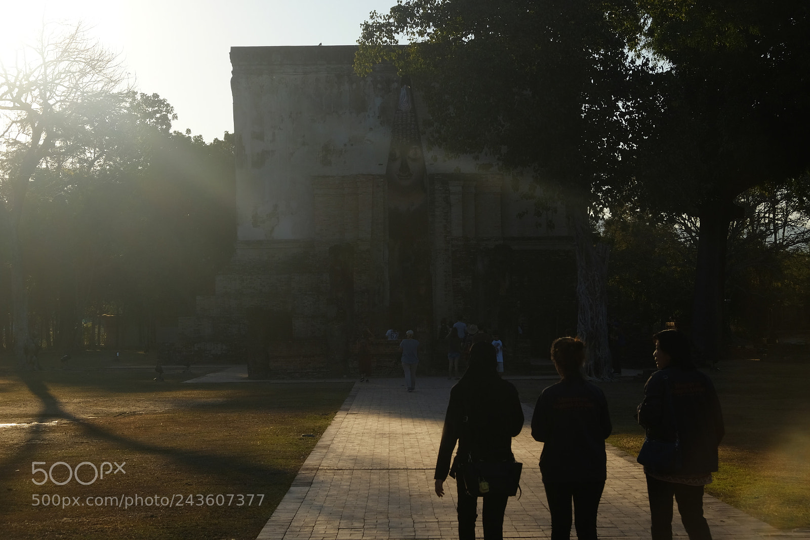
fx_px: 1867
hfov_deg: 24.5
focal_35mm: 83
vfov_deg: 16.4
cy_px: 270
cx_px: 405
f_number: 13
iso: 200
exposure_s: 1/180
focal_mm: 55
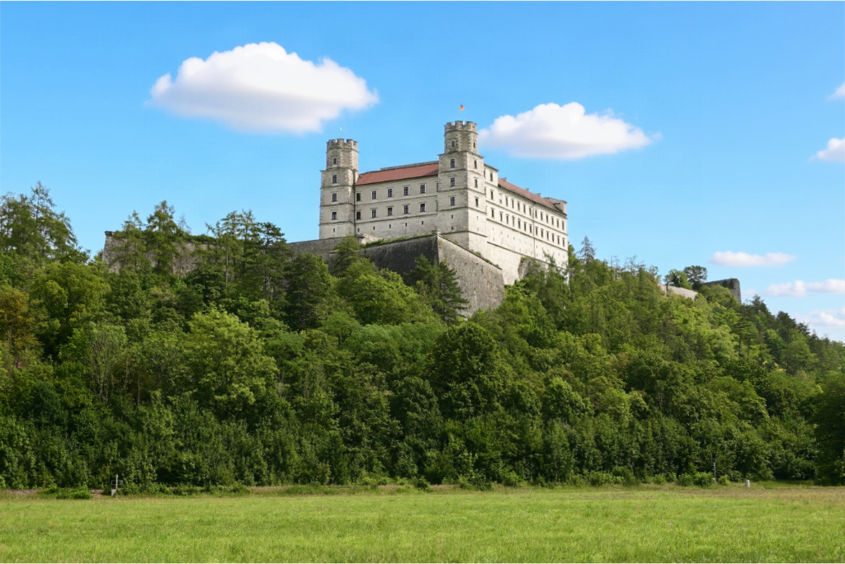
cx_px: 422
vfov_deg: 24.4
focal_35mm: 56
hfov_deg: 35.9
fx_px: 1303
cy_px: 282
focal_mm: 37
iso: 100
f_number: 7.1
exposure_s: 1/400
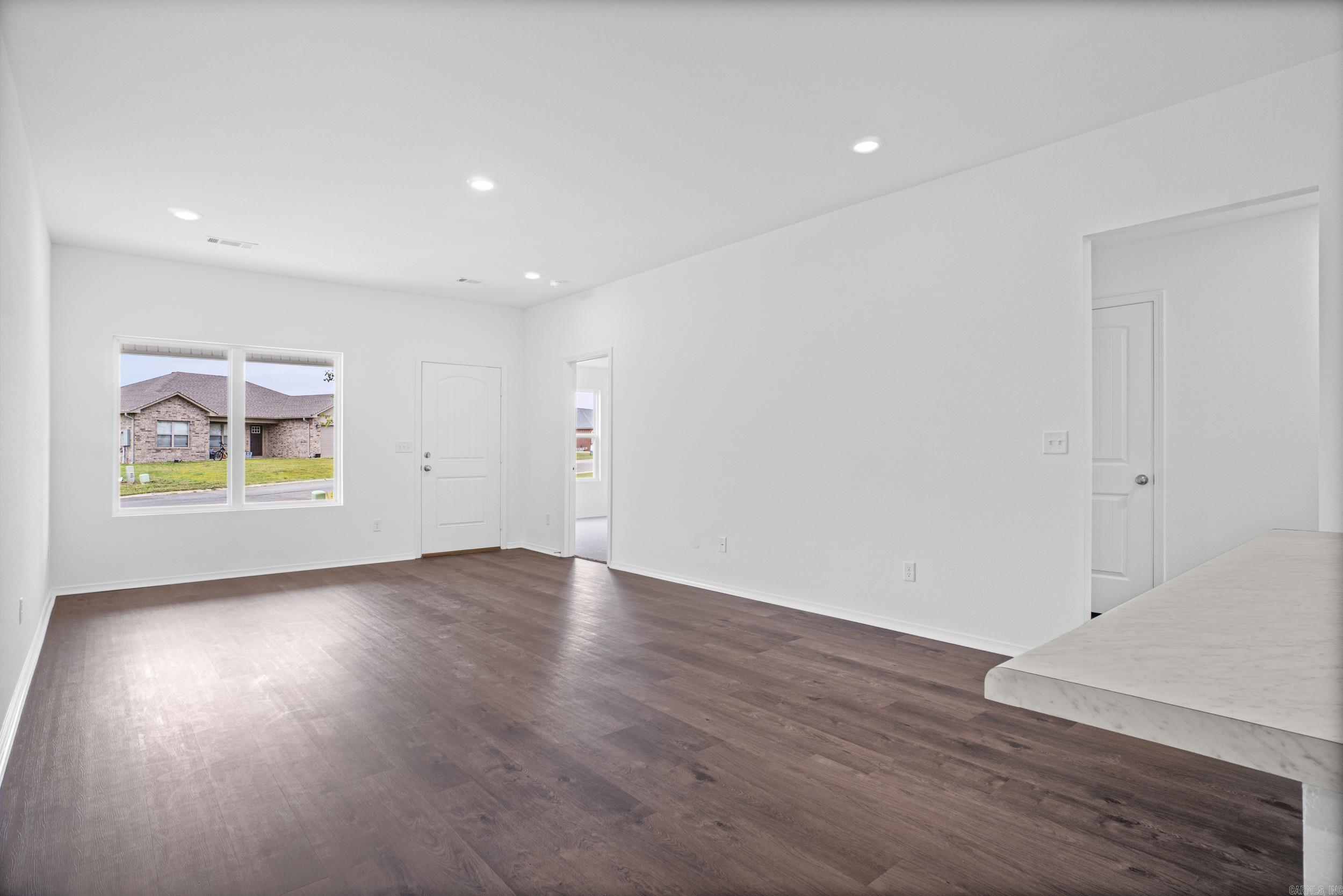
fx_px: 672
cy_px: 448
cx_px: 672
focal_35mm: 18
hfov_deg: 90.0
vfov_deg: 67.4
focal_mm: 12
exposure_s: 1/5
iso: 250
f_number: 9
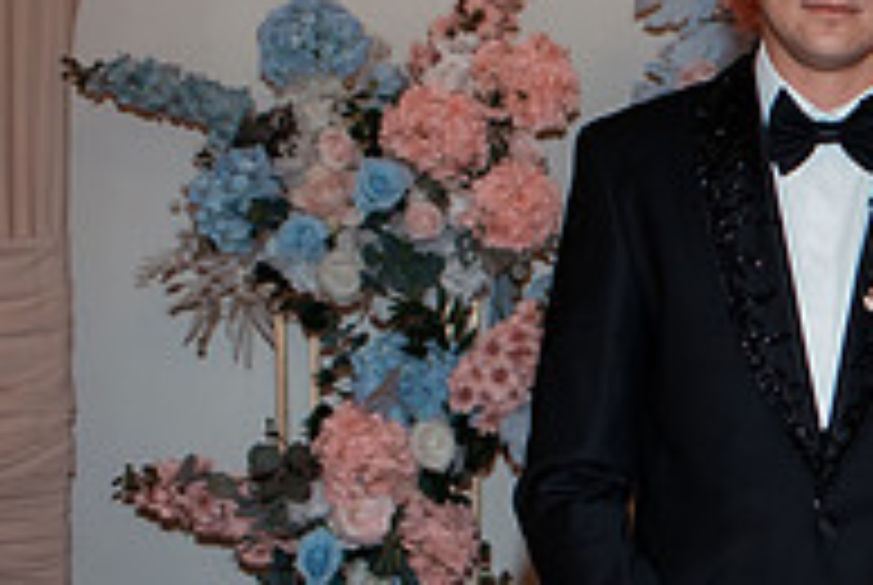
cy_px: 332
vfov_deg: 11.5
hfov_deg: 16.4
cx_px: 1001
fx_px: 2914
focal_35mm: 120
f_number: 3.2
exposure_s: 1/250
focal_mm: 35
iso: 1250
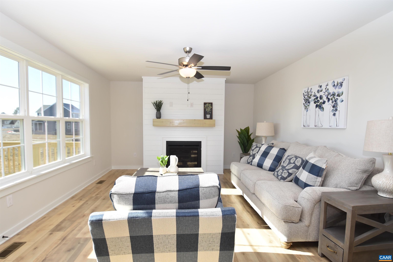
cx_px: 196
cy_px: 131
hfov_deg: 90.0
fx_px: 197
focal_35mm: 18
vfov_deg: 67.4
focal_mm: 12
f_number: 5.6
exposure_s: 1/125
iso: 100
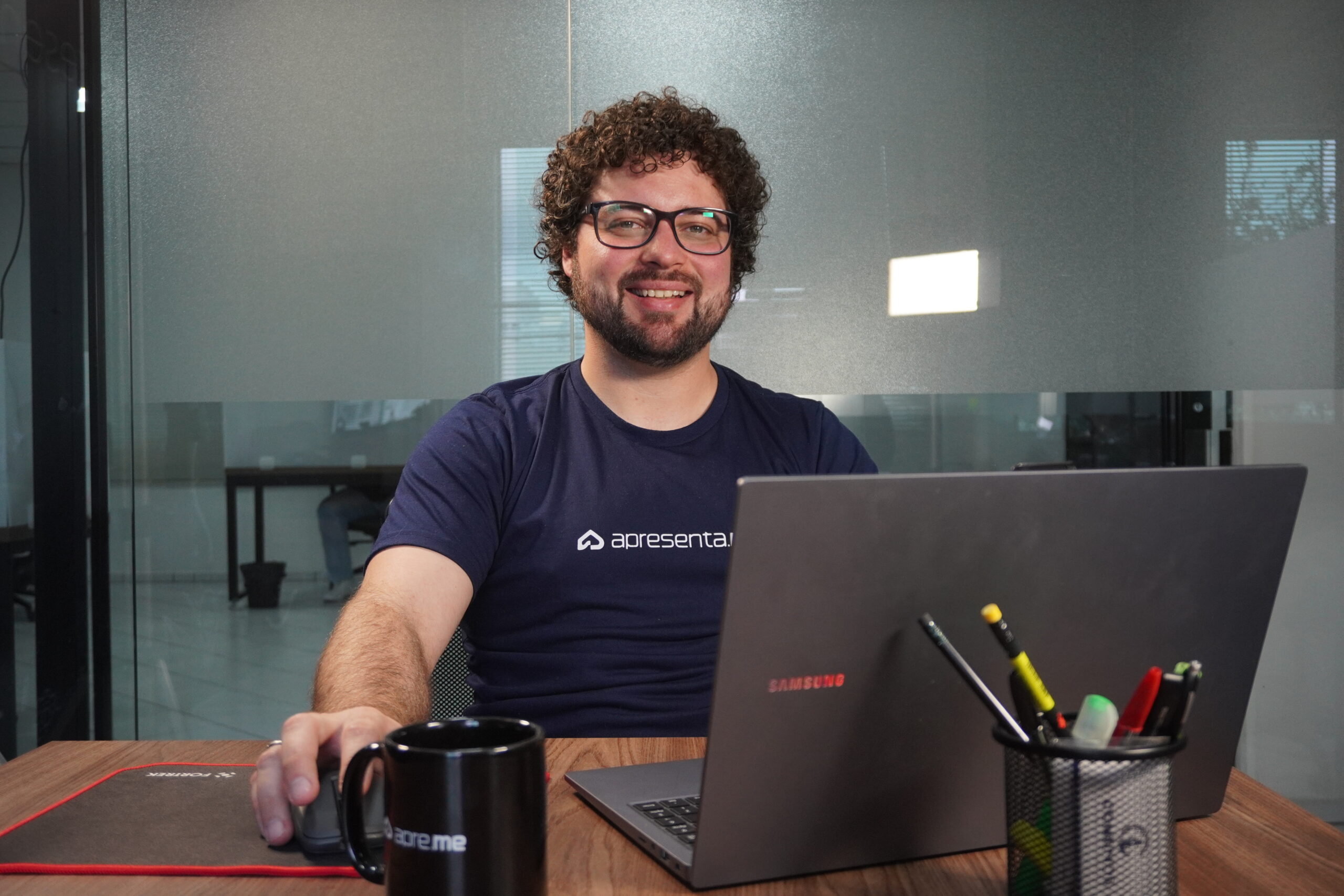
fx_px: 1288
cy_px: 448
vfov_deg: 38.4
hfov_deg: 55.1
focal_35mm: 34
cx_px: 672
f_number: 4.5
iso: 800
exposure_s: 1/160
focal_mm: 23
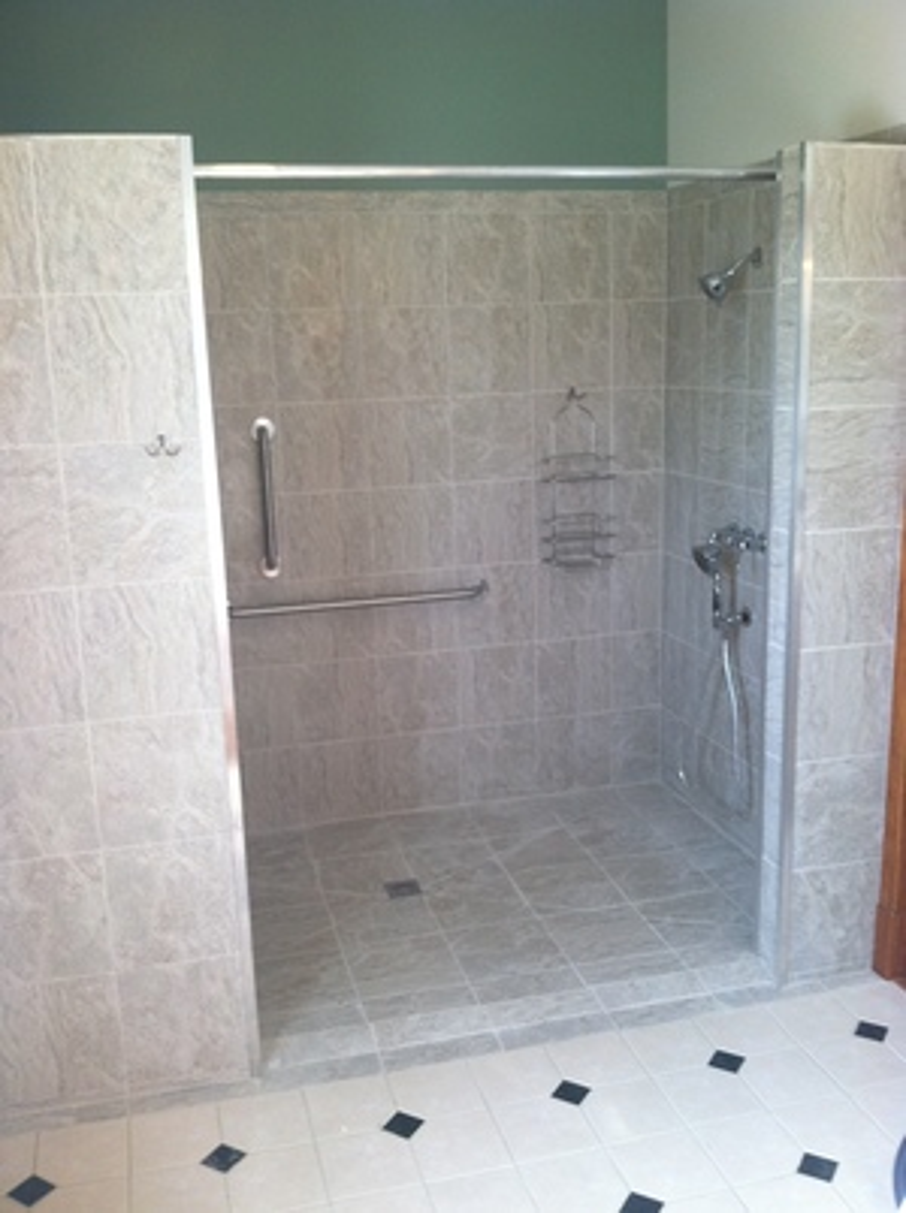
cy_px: 606
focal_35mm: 35
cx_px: 453
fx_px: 1225
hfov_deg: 40.6
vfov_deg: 52.7
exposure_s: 1/20
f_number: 2.8
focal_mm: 3.85
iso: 80
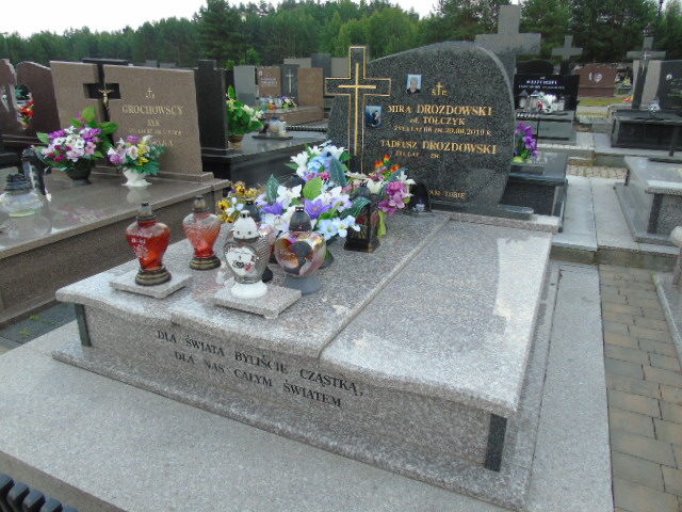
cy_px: 256
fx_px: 493
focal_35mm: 25
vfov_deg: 54.9
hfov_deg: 69.4
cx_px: 341
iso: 80
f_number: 3.4
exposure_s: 1/320
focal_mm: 4.4
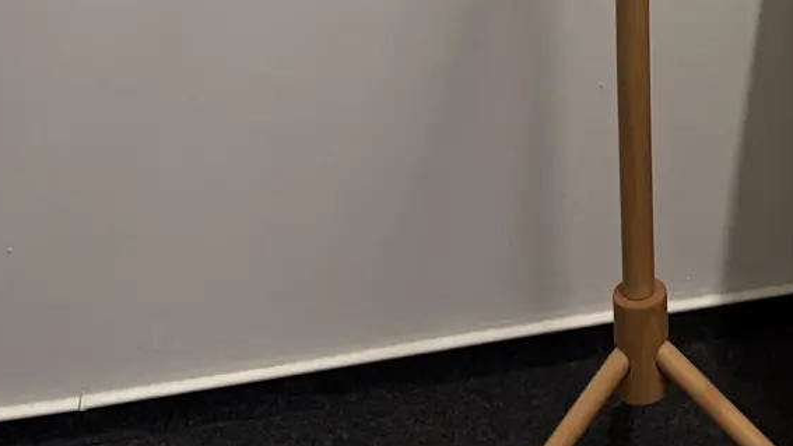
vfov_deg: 11.4
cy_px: -436
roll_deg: -1.7
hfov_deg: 19.7
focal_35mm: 96
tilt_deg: -15.0
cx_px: 1144
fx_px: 2019
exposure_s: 1/50
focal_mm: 5.96
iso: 100
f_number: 1.6
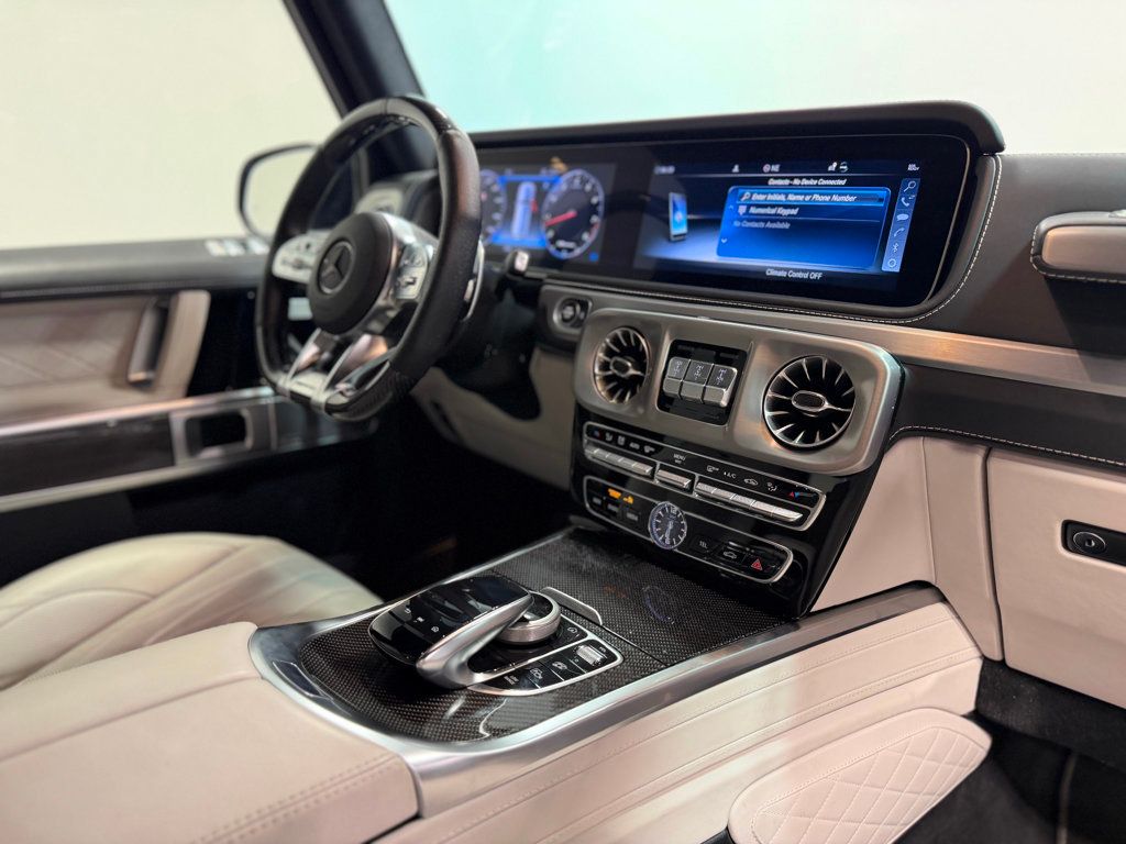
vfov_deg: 56.8
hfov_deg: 71.6
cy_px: 422
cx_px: 563
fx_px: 781
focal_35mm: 24
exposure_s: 1/60
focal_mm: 6.76
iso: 200
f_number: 1.78
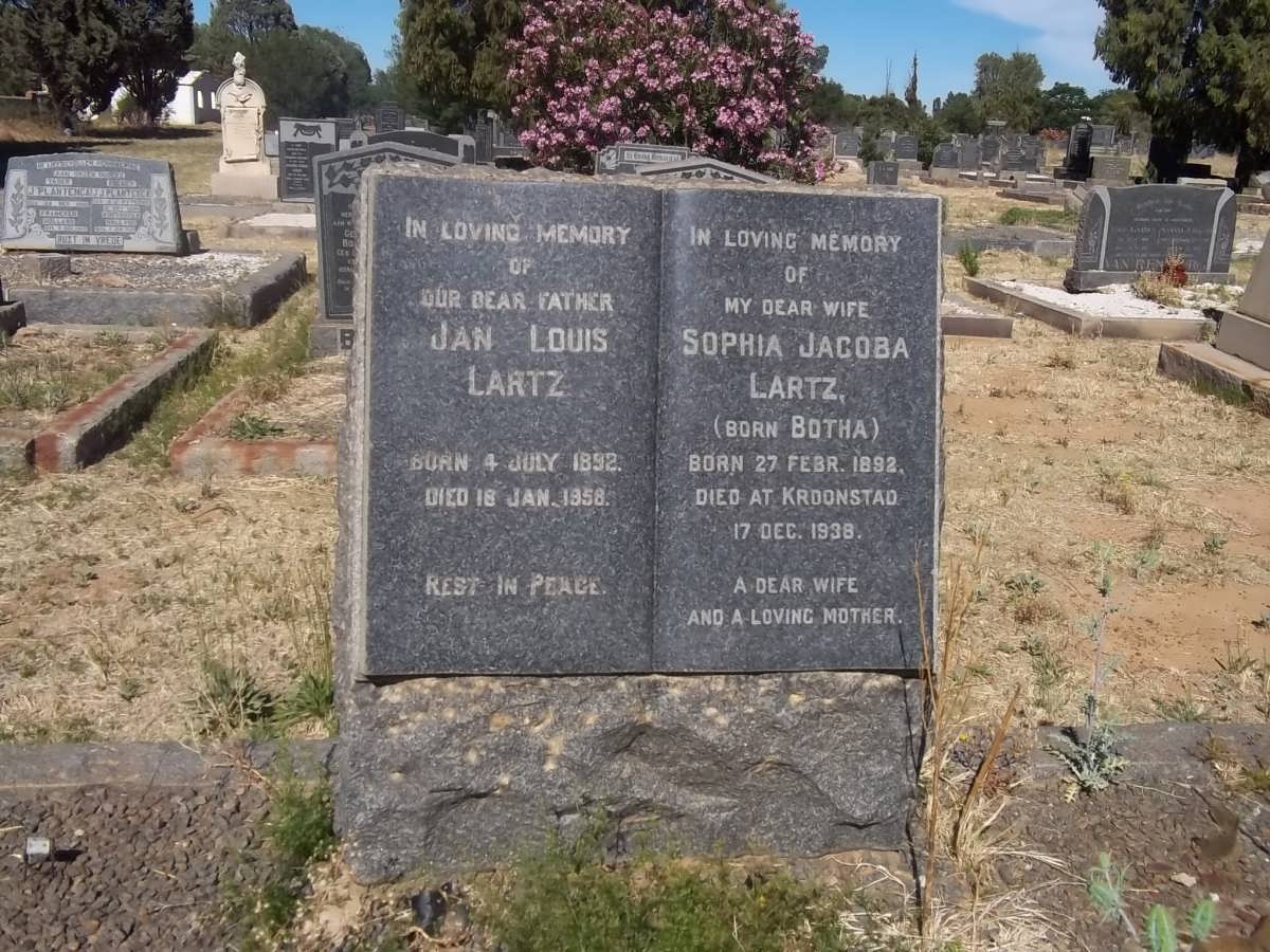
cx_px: 635
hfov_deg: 56.8
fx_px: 1174
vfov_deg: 44.2
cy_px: 476
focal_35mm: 32
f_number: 5.5
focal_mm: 5.7
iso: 80
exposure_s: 1/800
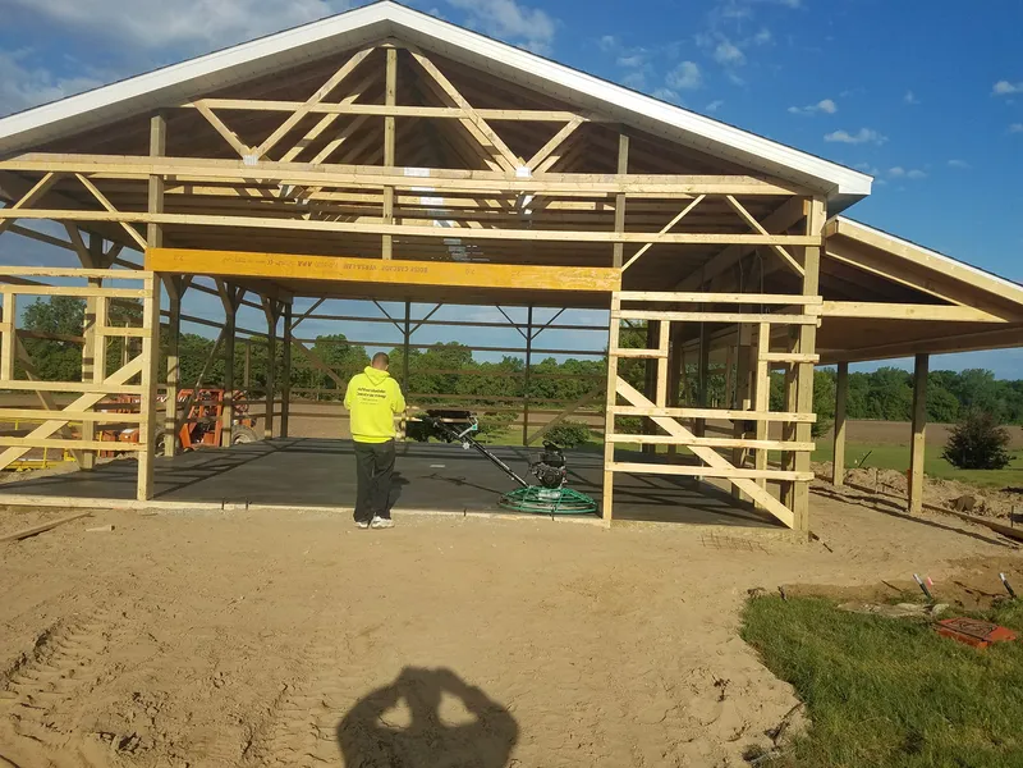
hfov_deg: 67.3
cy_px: 384
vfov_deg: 53.1
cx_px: 512
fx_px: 768
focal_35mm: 26
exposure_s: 1/2896
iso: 40
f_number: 1.7
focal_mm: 4.2
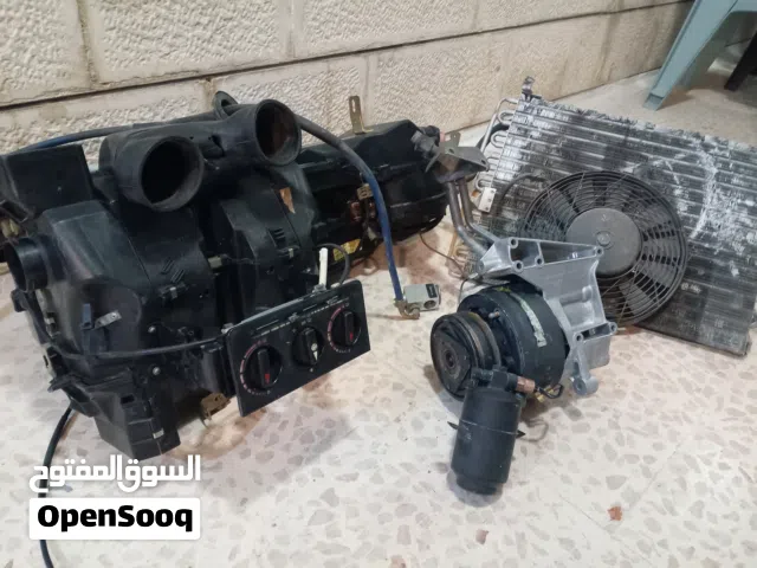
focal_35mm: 27
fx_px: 590
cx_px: 378
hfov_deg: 65.3
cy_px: 284
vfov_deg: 51.4
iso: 3668
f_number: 1.8
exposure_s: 1/12.5
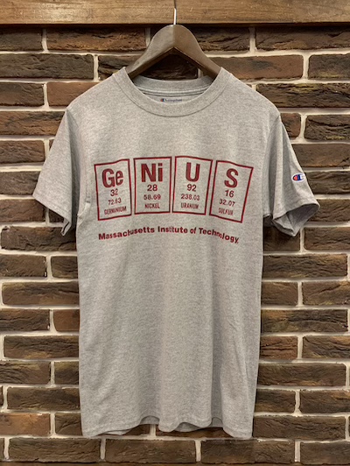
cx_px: 175
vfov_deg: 67.3
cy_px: 233
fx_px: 350
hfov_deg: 53.1
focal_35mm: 26
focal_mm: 4.25
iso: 400
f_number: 1.8
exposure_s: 1/40
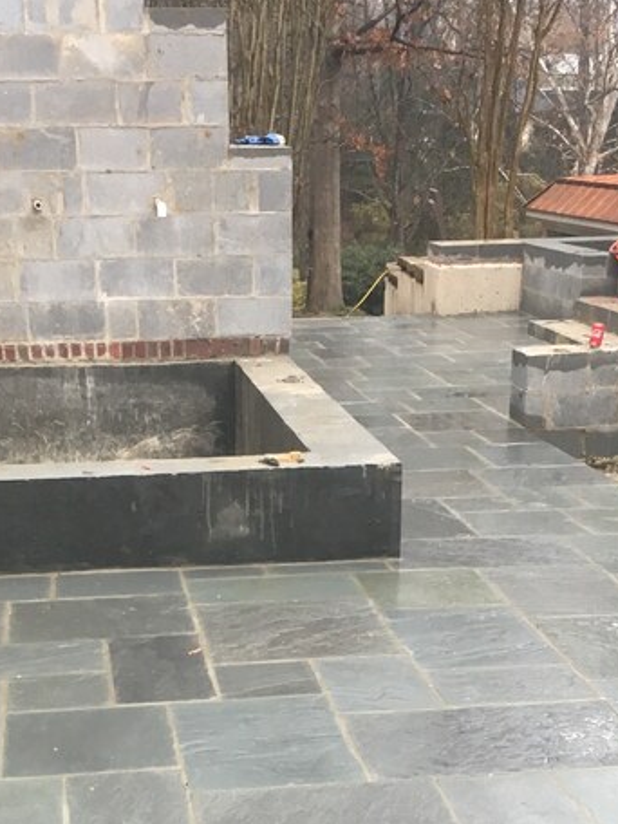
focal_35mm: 61
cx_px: 253
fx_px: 1452
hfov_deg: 24.0
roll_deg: +0.5
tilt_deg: -23.8
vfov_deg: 30.0
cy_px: 773
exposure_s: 1/30
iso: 64
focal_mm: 4.15
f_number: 2.2
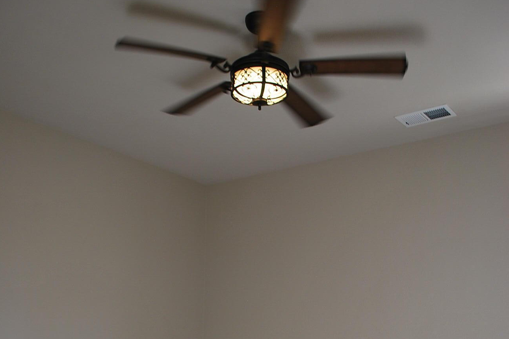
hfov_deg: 43.6
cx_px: 254
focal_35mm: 45
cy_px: 328
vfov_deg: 28.3
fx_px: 636
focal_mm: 20
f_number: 4
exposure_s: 1/60
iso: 200
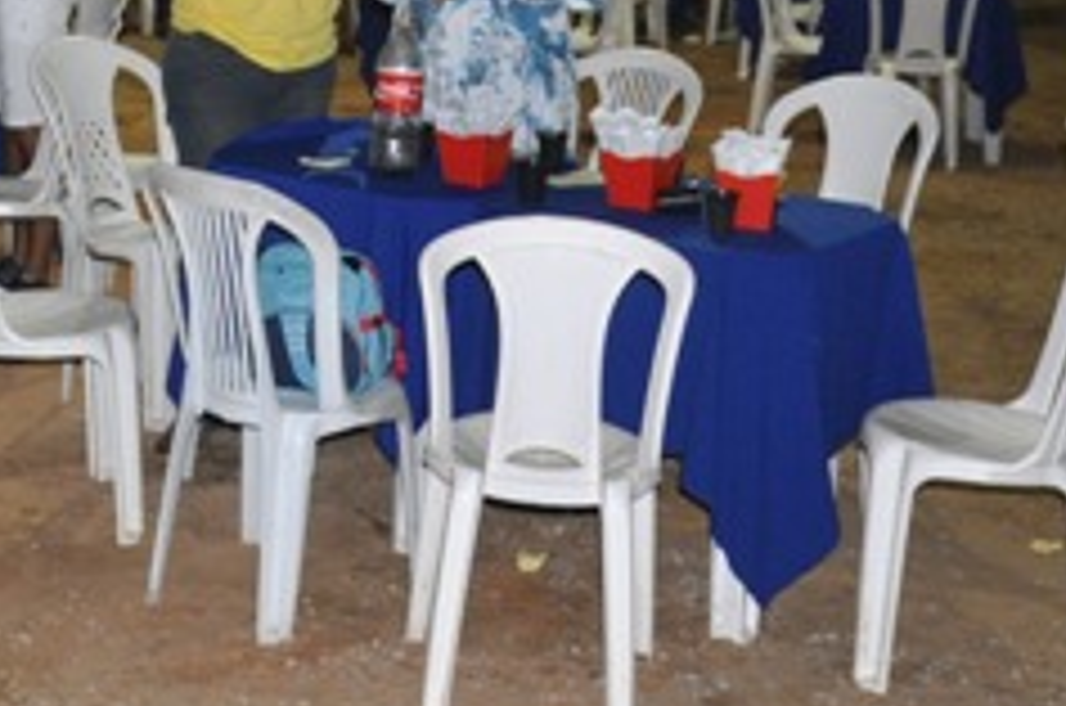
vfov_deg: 17.9
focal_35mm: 73
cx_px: -9
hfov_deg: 26.2
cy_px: -79
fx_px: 2157
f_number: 4
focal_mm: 18
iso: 800
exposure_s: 1/60
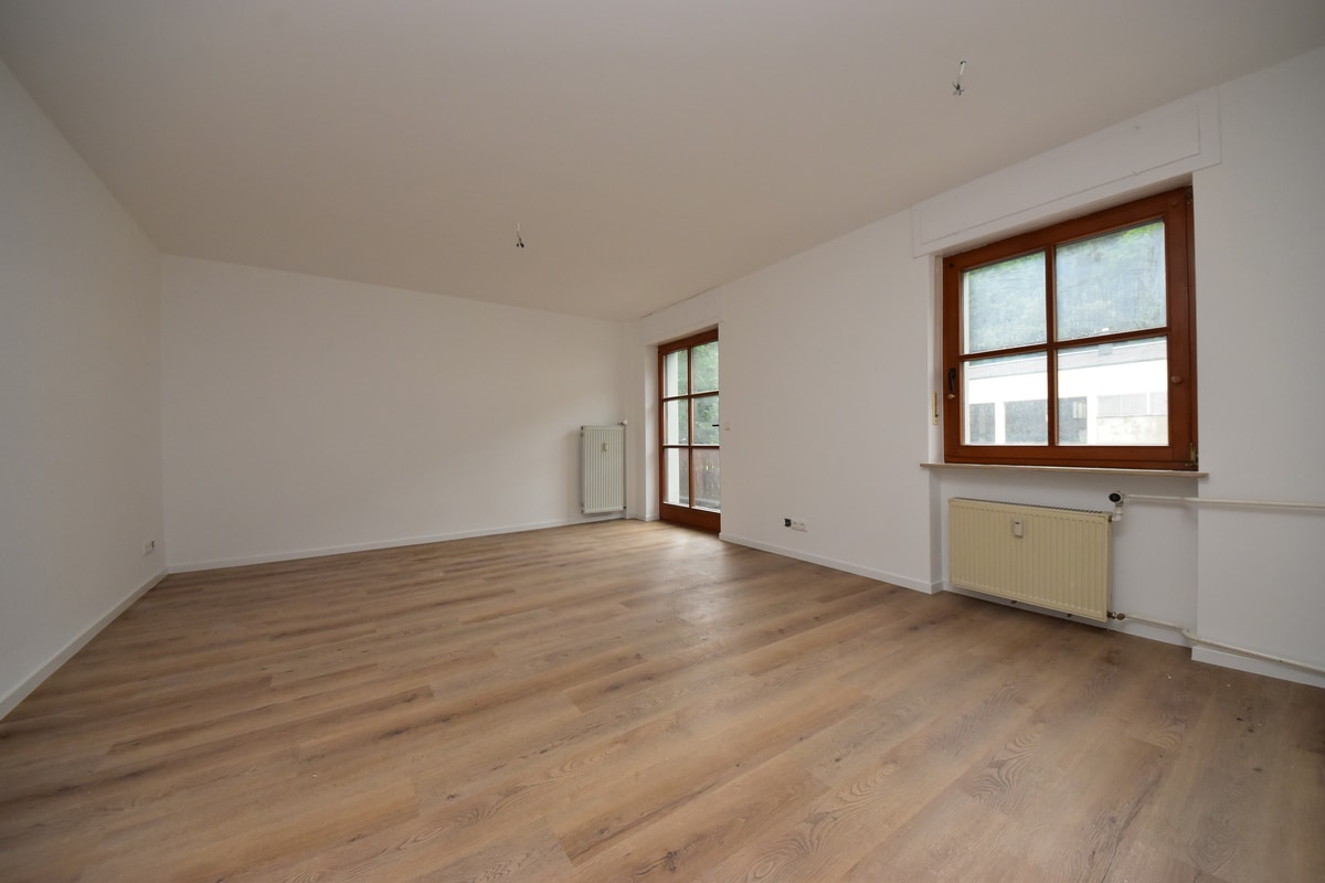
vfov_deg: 90.0
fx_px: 442
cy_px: 442
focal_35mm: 12
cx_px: 662
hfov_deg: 112.6
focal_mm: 8
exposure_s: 1/60
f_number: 8
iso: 1250
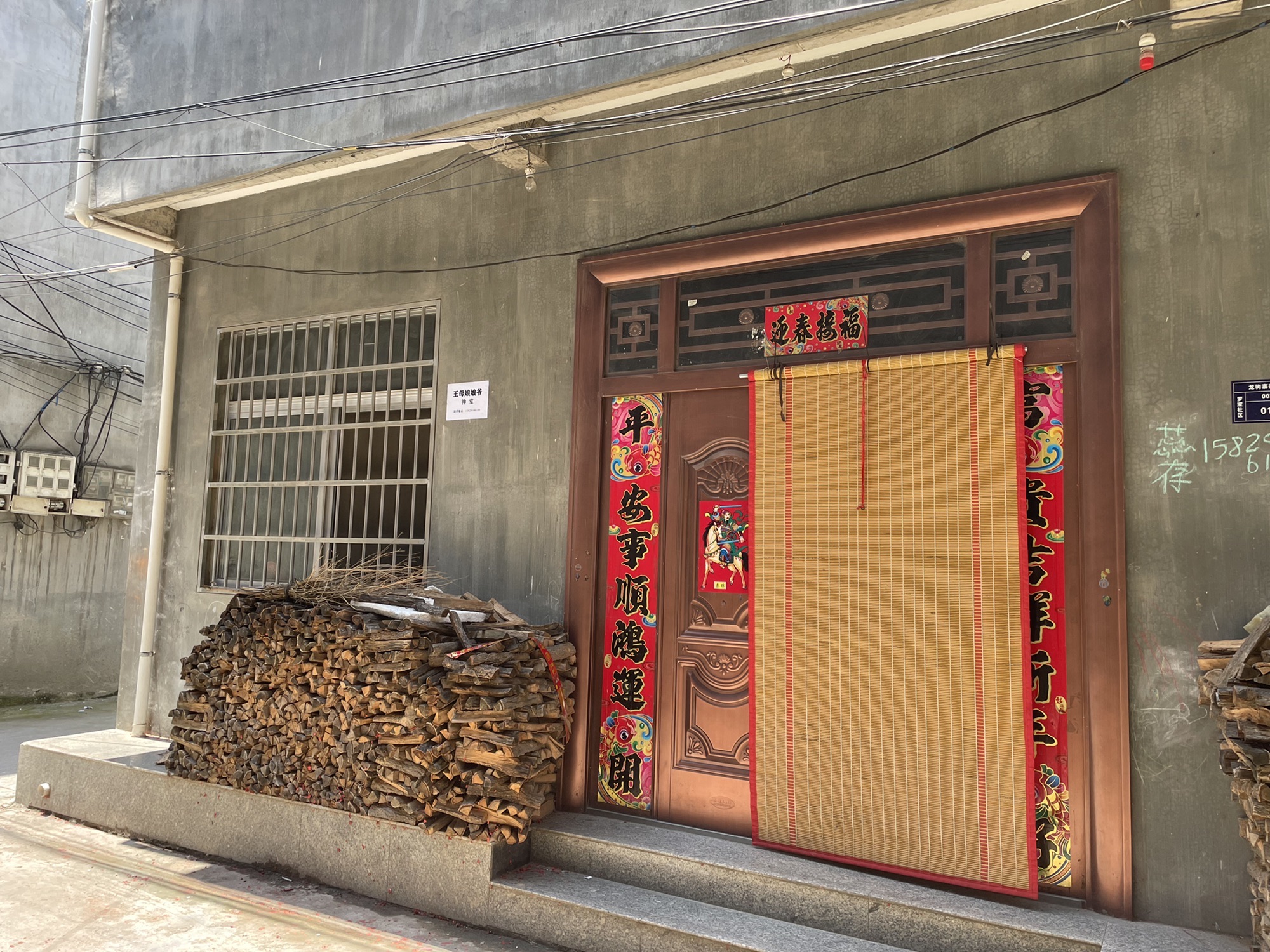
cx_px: 635
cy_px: 476
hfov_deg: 67.3
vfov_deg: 53.1
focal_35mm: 26
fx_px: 954
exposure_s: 1/383
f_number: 1.6
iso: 32
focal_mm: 4.2
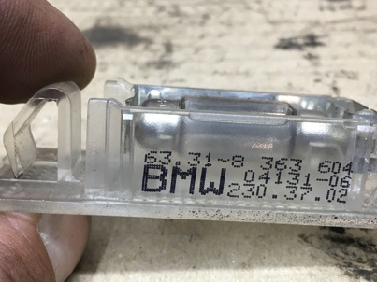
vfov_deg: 31.5
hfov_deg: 41.2
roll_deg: +8.1
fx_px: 501
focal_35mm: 46
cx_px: 189
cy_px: 150
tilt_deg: -40.2
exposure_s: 1/33
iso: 80
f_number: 2.2
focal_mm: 4.15
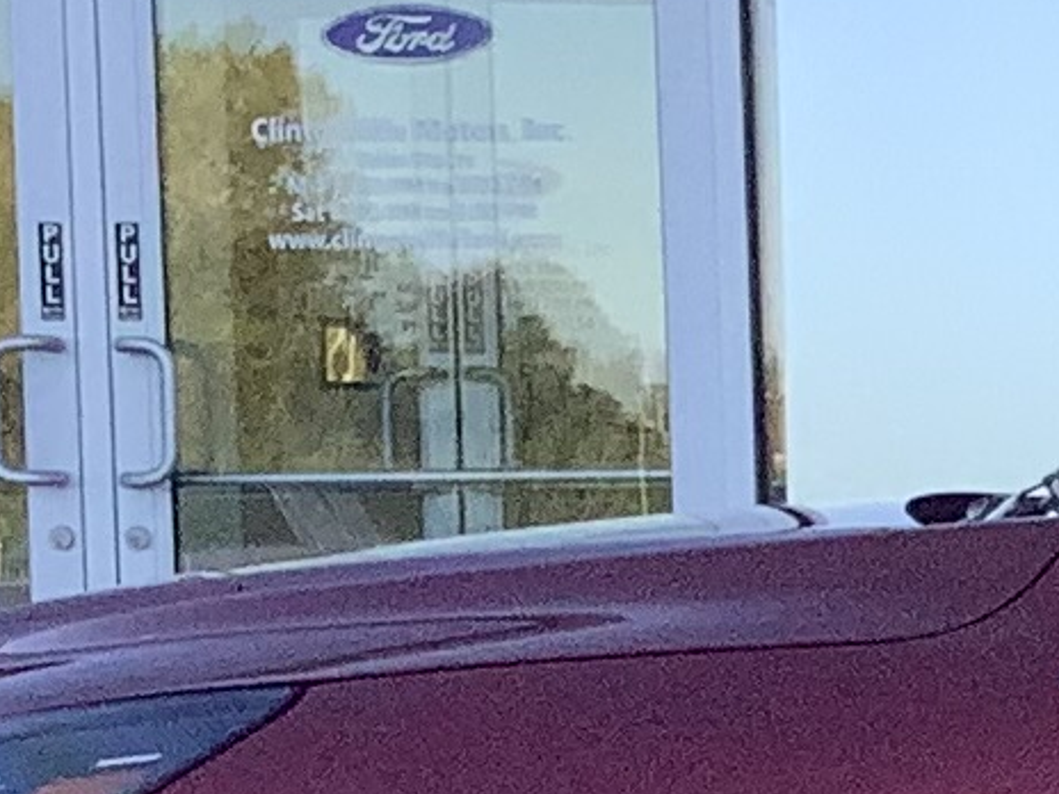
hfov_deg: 8.5
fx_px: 6669
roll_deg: +0.5
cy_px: 897
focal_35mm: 218
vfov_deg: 6.8
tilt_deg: -3.7
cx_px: 2349
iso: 25
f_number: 2.4
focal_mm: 3.3
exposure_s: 1/762
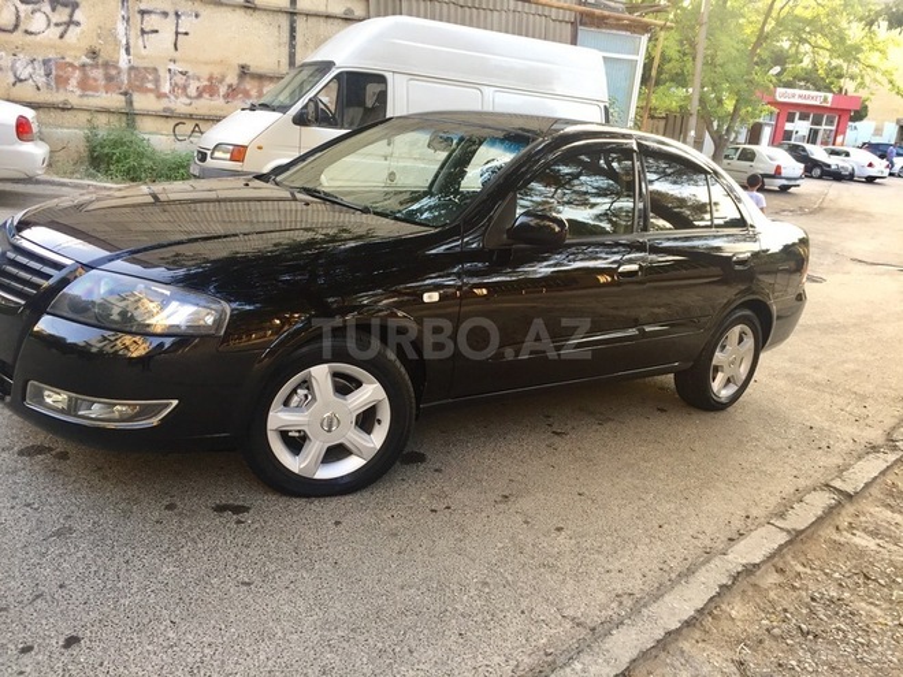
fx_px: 756
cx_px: 452
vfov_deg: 48.2
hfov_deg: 61.7
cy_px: 338
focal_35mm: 29
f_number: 2.2
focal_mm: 4.15
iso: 50
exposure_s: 1/100
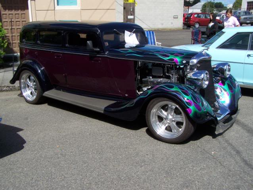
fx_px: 278
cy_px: 95
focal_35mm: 38
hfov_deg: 48.9
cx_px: 126
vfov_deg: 37.8
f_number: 5.6
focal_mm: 6.3
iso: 80
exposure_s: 1/800
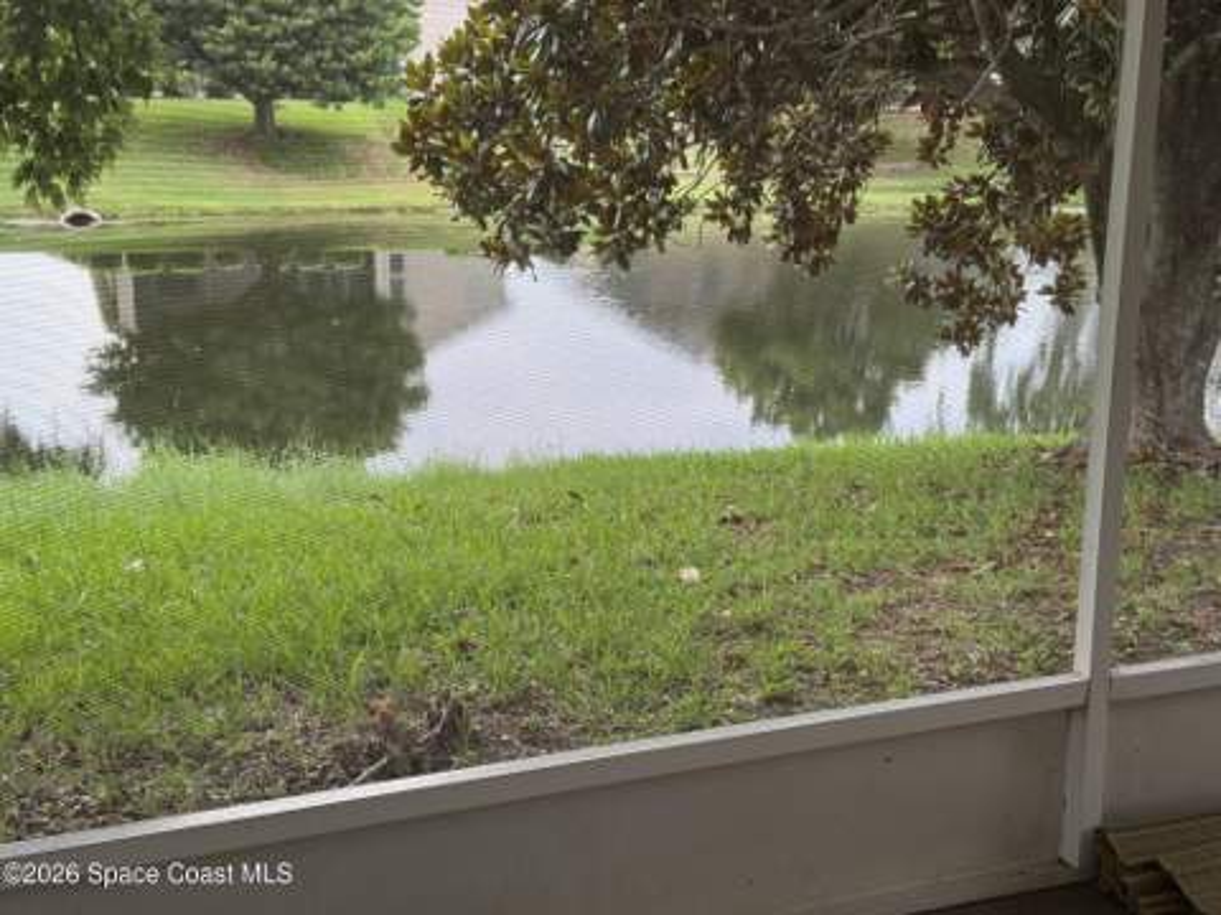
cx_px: 610
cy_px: 458
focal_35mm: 48
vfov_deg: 30.3
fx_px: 1693
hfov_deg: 39.7
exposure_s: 1/121
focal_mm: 6.76
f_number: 1.78
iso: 80
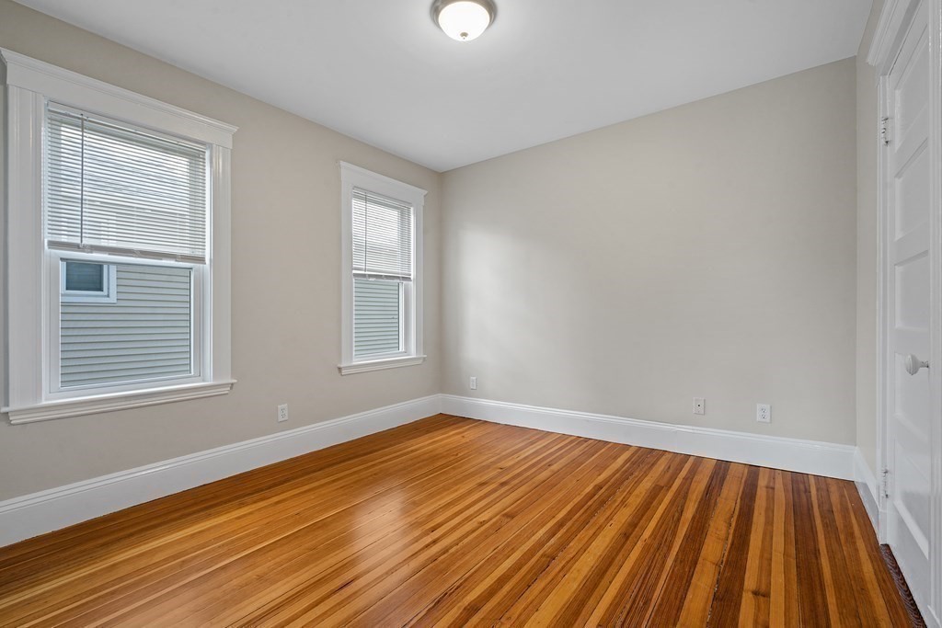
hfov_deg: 96.7
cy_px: 314
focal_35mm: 16
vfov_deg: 73.8
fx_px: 419
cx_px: 471
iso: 500
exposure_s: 1
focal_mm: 16
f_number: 10
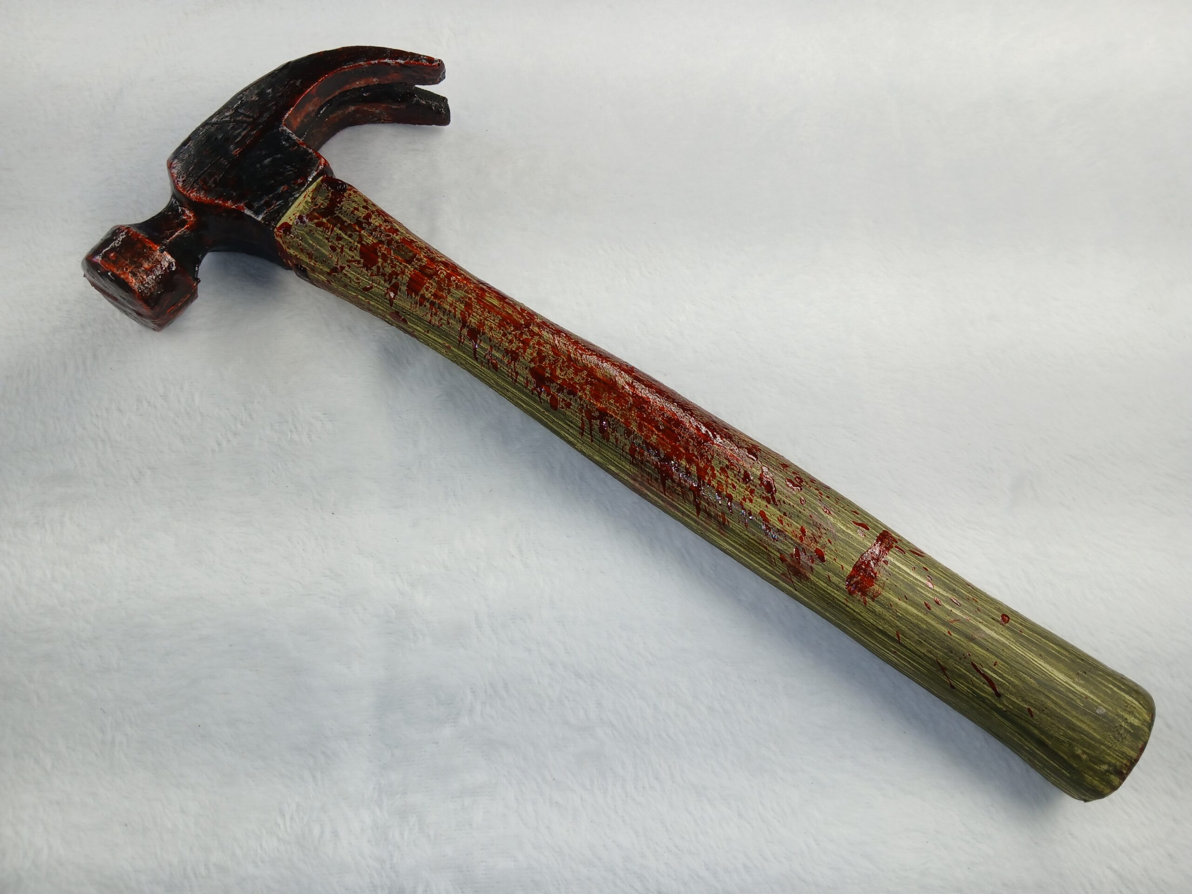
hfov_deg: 67.3
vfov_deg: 53.1
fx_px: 895
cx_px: 596
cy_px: 447
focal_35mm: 26
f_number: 1.8
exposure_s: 1/100
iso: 20
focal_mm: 3.98
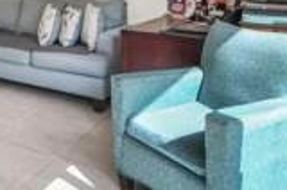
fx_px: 358
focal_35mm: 45
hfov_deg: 40.9
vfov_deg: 26.3
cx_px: 38
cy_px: -40
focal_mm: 10
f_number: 7.1
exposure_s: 1/13
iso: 100
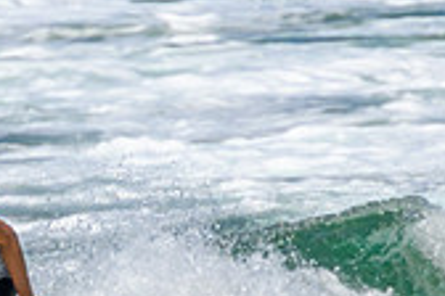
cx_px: -72
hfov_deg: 0.5
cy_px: 492
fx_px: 46857
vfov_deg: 0.4
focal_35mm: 3791
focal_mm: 800
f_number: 11
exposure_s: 1/2000
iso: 720
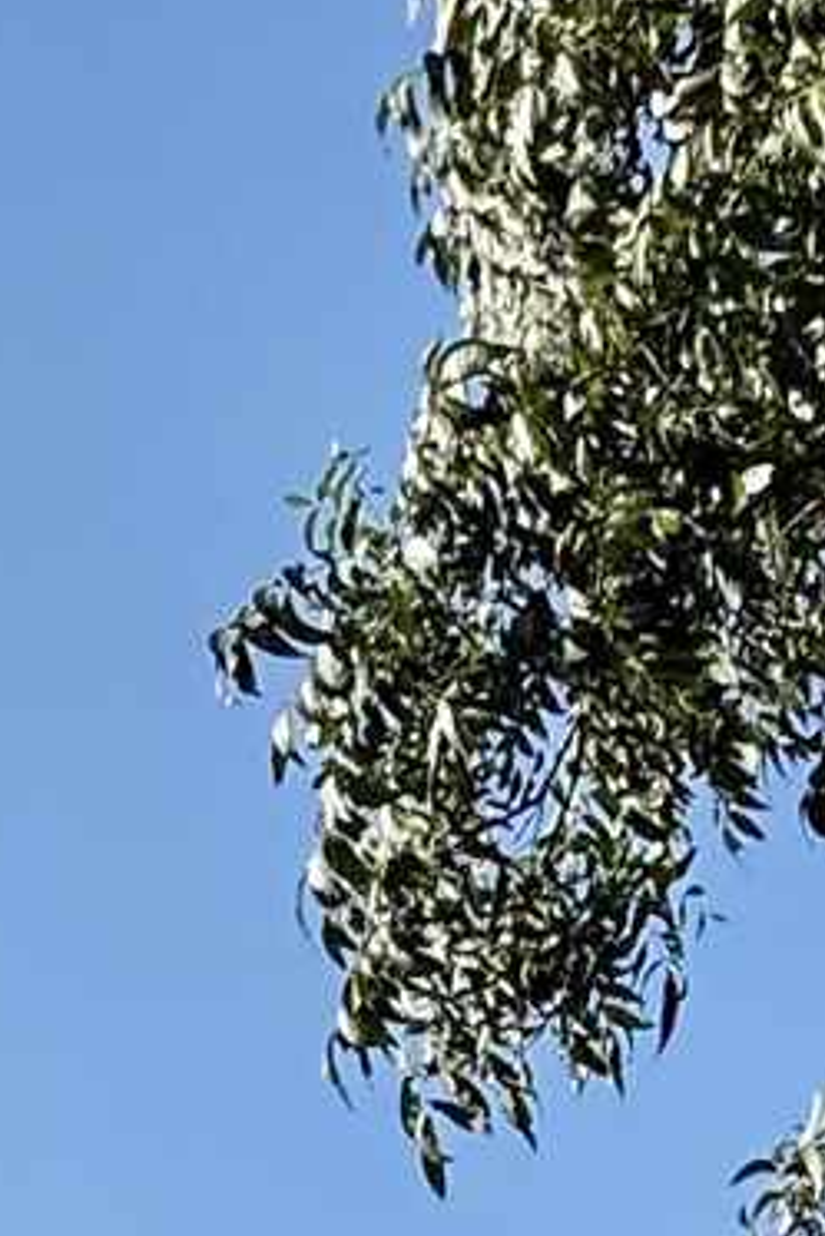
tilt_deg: -3.1
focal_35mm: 90
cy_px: 2830
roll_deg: -0.2
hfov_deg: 14.8
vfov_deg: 15.2
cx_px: -103
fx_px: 3091
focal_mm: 2.22
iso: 50
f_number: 2.2
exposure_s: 1/1399
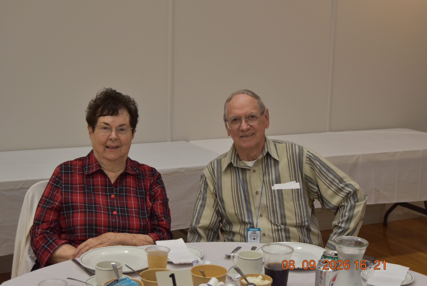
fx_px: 748
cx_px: 214
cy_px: 143
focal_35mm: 63
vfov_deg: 21.6
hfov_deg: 31.9
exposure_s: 1/60
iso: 640
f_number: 5
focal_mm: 42
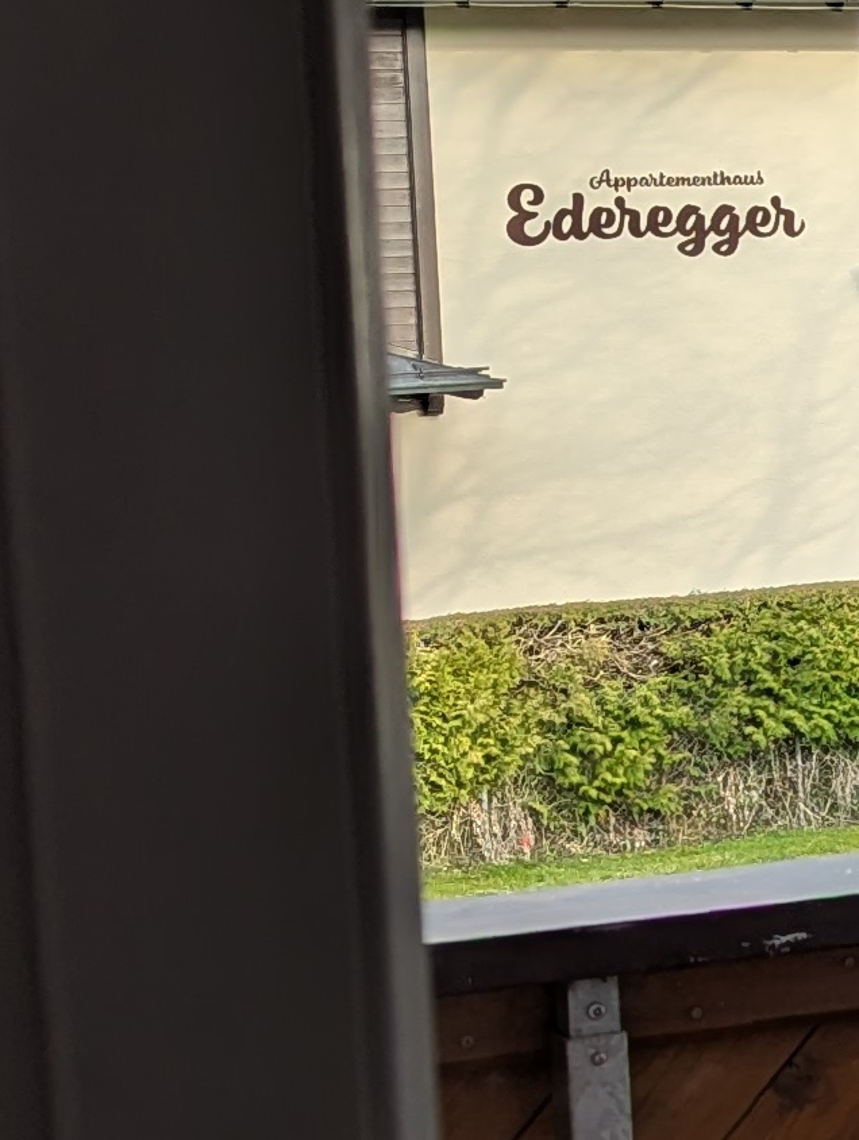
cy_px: 656
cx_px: 1529
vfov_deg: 16.9
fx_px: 3826
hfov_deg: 11.8
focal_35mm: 116
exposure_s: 1/268
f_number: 1.85
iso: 46
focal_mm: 6.81
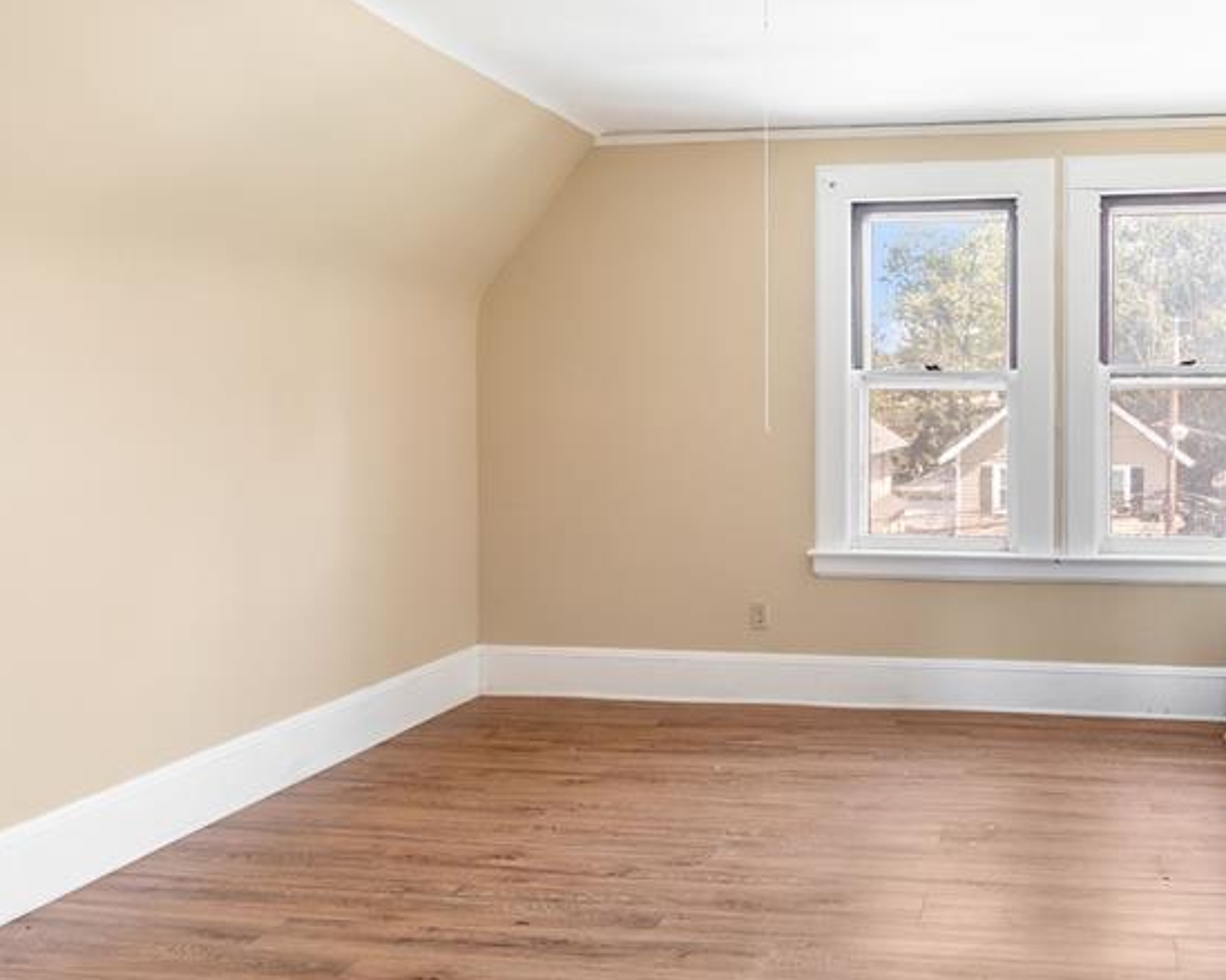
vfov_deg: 51.2
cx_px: 922
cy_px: 402
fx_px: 1016
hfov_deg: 58.9
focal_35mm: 28
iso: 400
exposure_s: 1/125
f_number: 7.1
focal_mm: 16
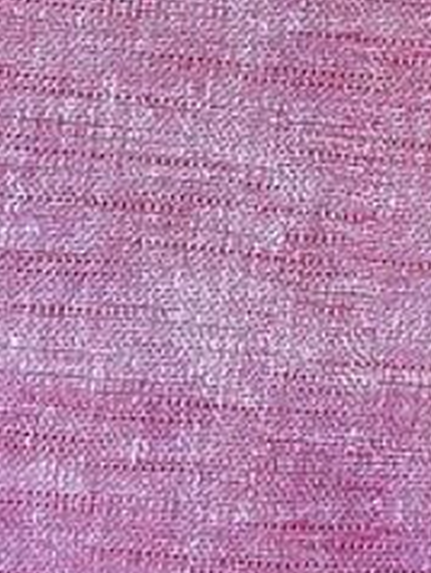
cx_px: 778
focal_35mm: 140
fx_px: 2320
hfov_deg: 10.0
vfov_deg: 13.8
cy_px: -33
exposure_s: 1/103
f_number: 2
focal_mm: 4.6
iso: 32
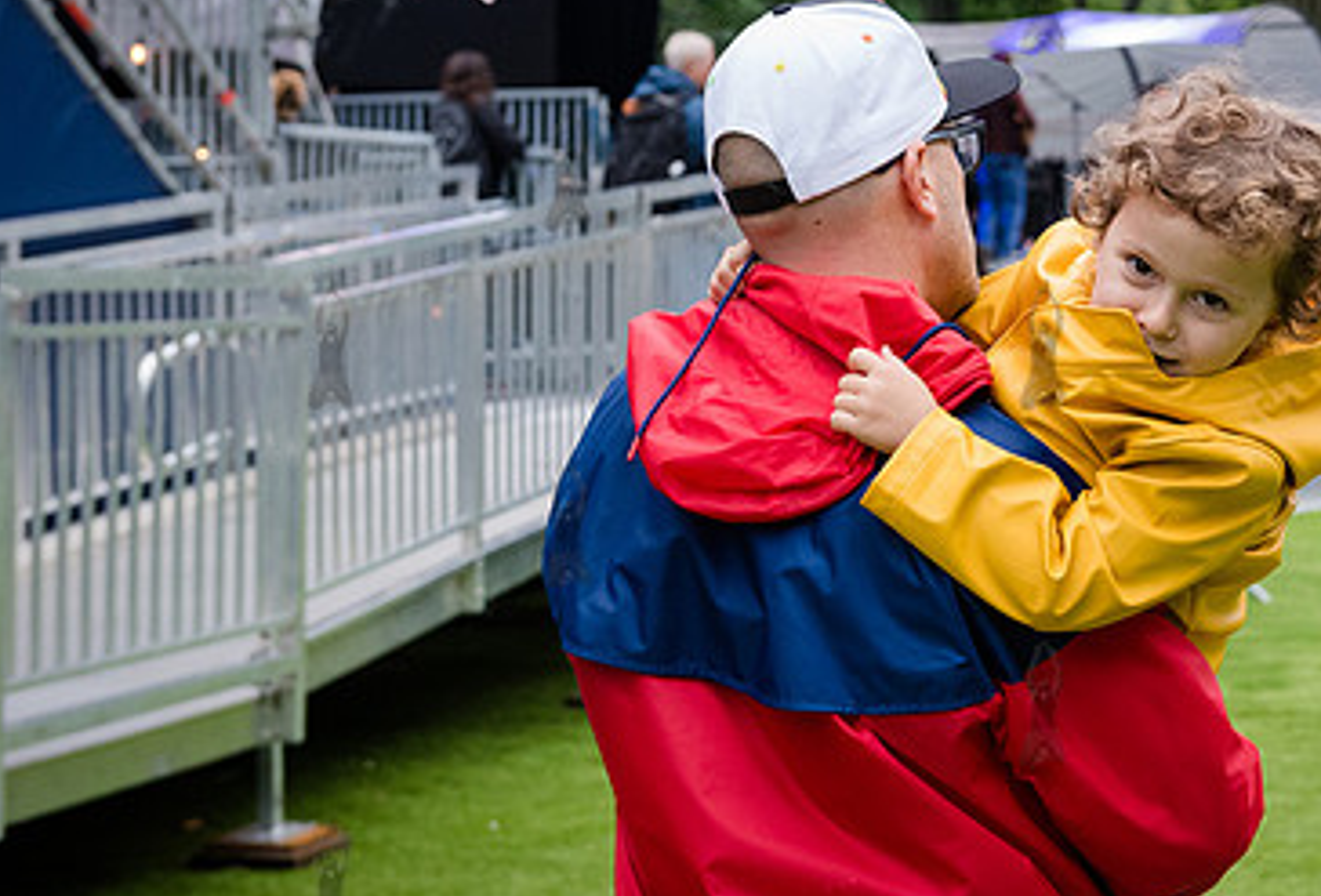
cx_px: 1114
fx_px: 3468
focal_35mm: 94
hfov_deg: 21.2
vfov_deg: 14.7
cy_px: 305
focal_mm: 52
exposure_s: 1/400
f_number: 4.5
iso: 2000
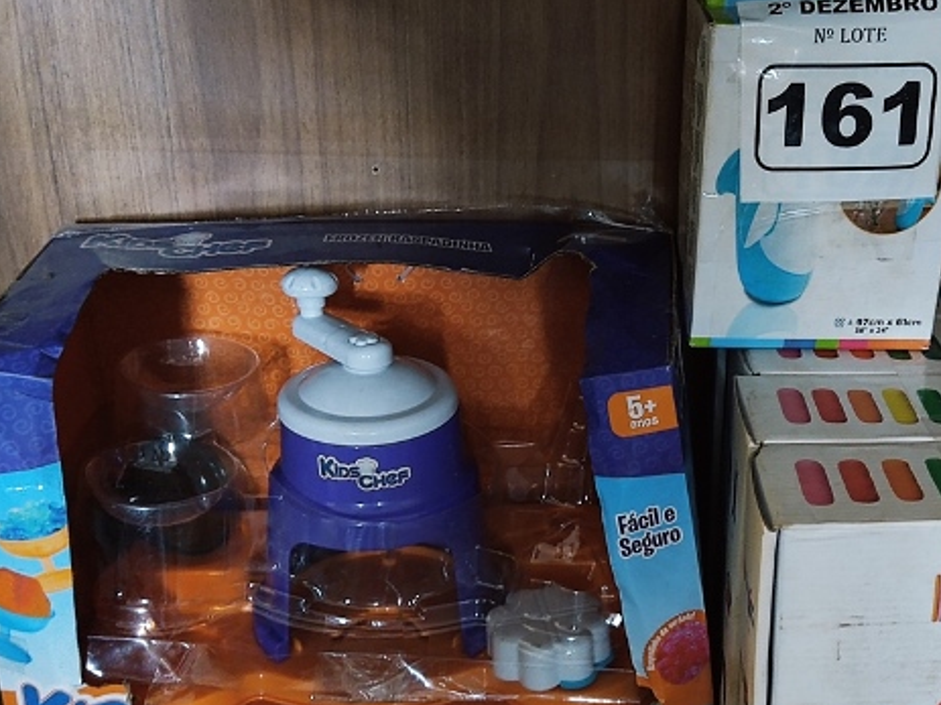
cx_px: 636
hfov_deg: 39.9
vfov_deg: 30.8
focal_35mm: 47
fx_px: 1277
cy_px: 410
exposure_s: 1/24
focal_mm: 4.71
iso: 732
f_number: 1.79
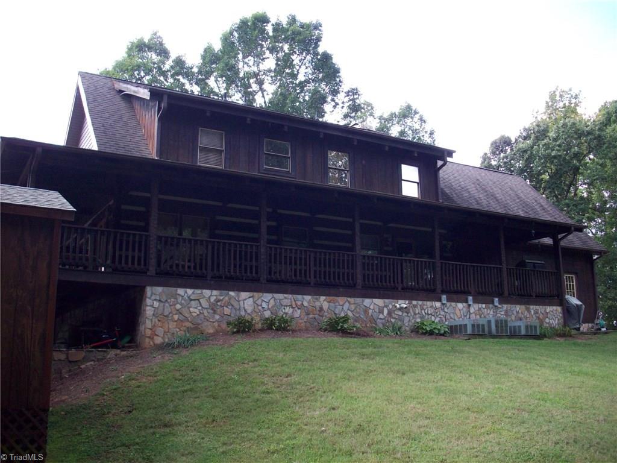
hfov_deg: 50.1
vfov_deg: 38.7
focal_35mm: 37
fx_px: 659
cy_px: 232
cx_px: 308
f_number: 2.8
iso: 80
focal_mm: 6.2
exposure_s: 1/225
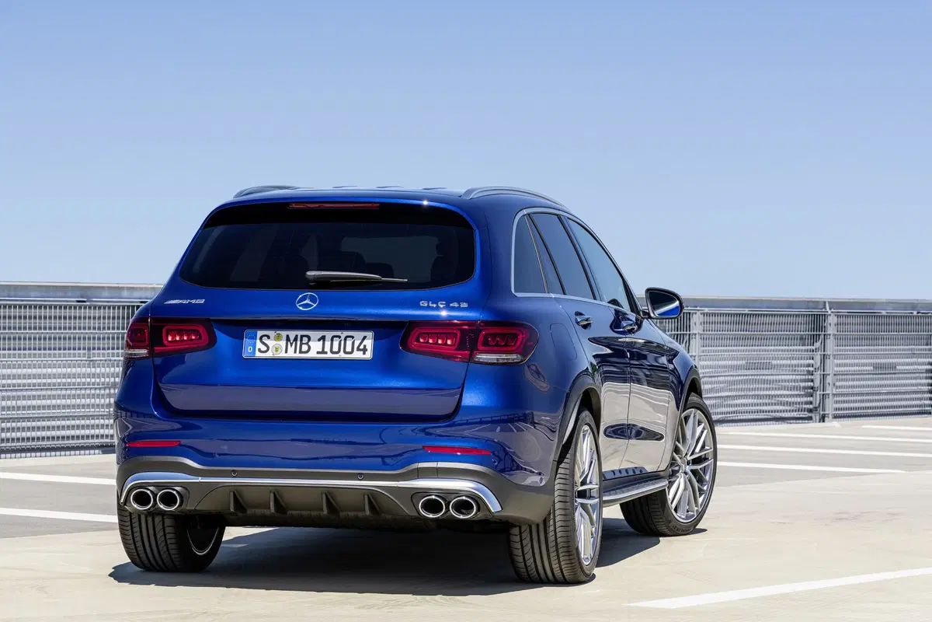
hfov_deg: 17.6
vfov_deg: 11.8
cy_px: 311
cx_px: 466
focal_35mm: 116
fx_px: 3003
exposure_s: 1/200
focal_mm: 116
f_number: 8
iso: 100
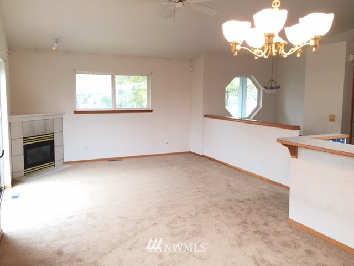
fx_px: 297
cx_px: 177
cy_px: 133
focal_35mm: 29
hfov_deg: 61.7
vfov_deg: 48.2
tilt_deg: -5.4
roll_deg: -0.2
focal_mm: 4.15
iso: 80
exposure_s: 1/30
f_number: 2.2
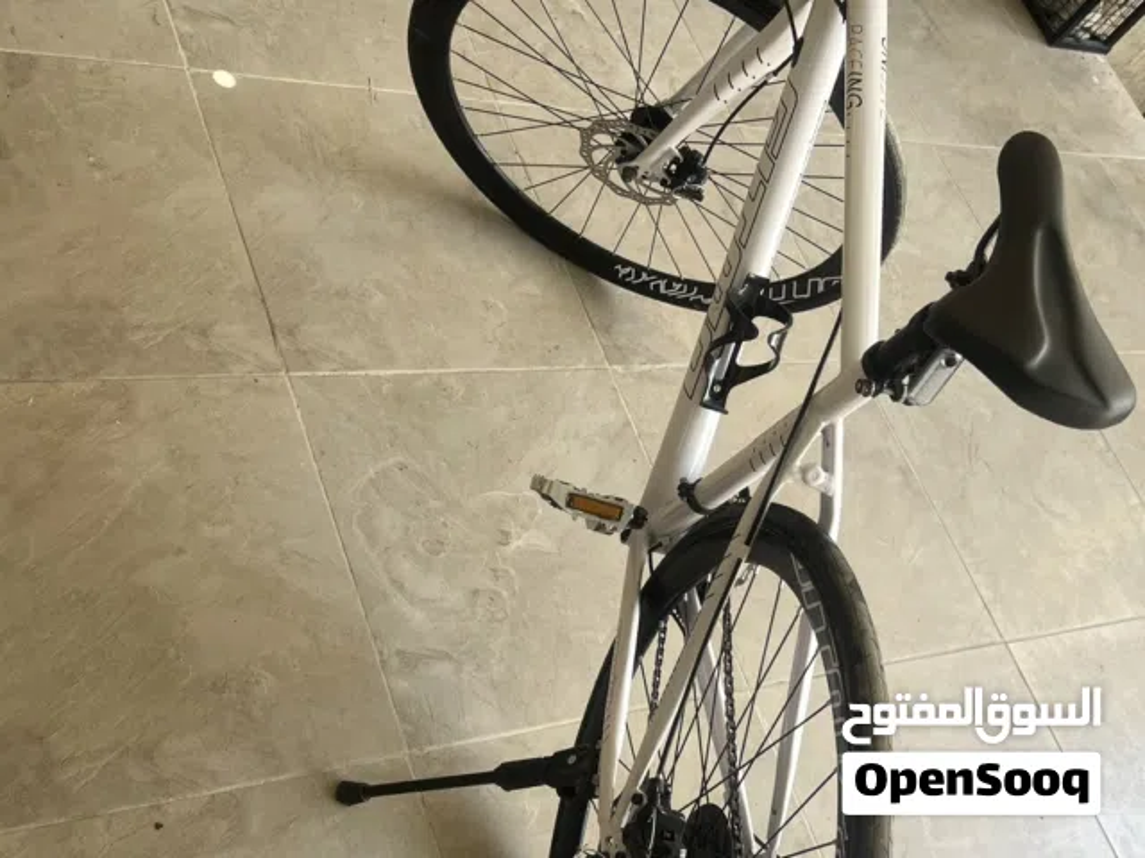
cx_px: 572
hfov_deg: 67.3
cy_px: 429
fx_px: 860
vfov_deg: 53.1
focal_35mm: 26
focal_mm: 5.7
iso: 32
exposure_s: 1/121
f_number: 1.5
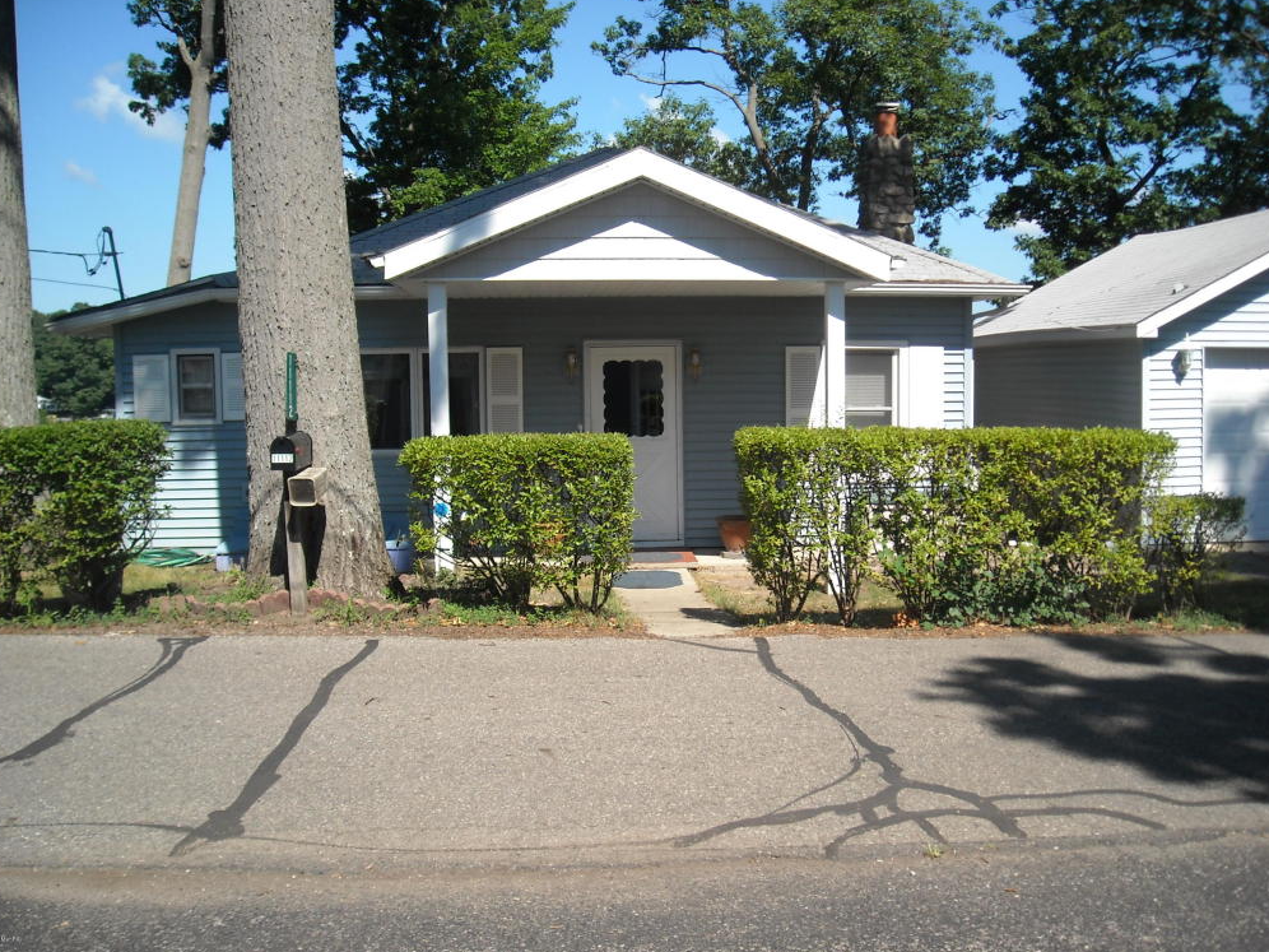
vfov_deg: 39.7
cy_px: 480
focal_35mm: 36
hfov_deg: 51.4
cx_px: 633
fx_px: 1320
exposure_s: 1/239
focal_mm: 5.7
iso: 64
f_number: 5.6
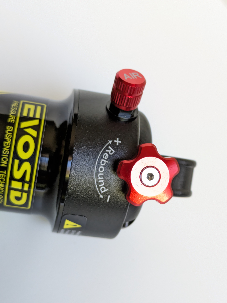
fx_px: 446
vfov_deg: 37.5
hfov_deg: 28.6
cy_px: 152
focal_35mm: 51
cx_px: 114
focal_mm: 5.43
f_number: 1.89
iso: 302
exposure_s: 1/50
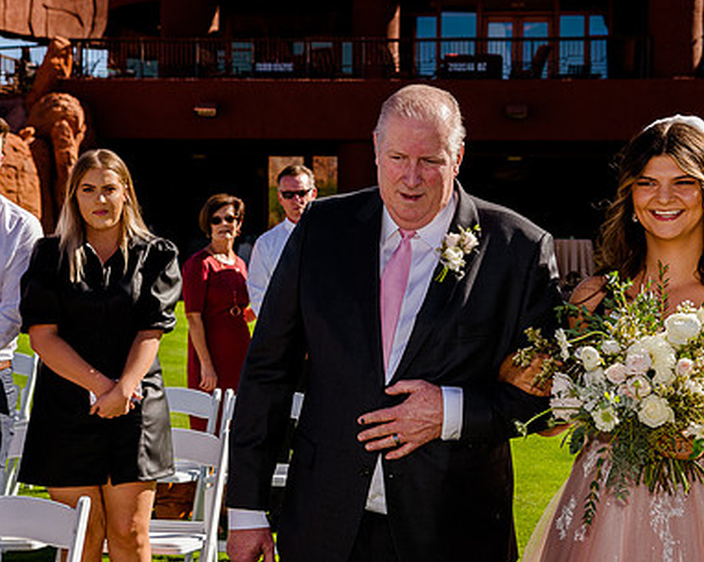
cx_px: 365
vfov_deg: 20.4
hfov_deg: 25.4
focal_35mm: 75
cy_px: 219
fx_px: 1561
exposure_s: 1/320
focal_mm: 48
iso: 125
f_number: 5.6
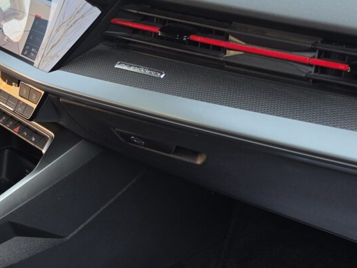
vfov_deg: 21.1
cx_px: 9
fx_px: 712
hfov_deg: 26.8
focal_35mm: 69
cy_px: 200
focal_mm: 6.5
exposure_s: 1/97.9
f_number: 1.4
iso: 10
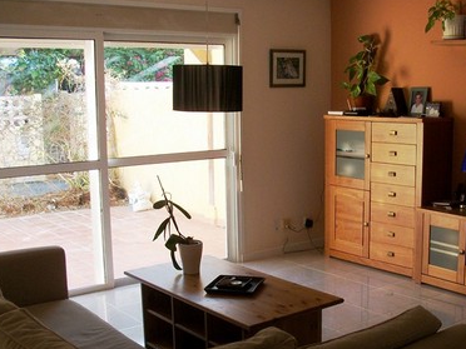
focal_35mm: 47
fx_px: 633
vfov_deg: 30.8
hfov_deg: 40.3
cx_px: 277
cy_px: 206
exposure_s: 1/125
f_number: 3.1
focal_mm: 6.3
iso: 146
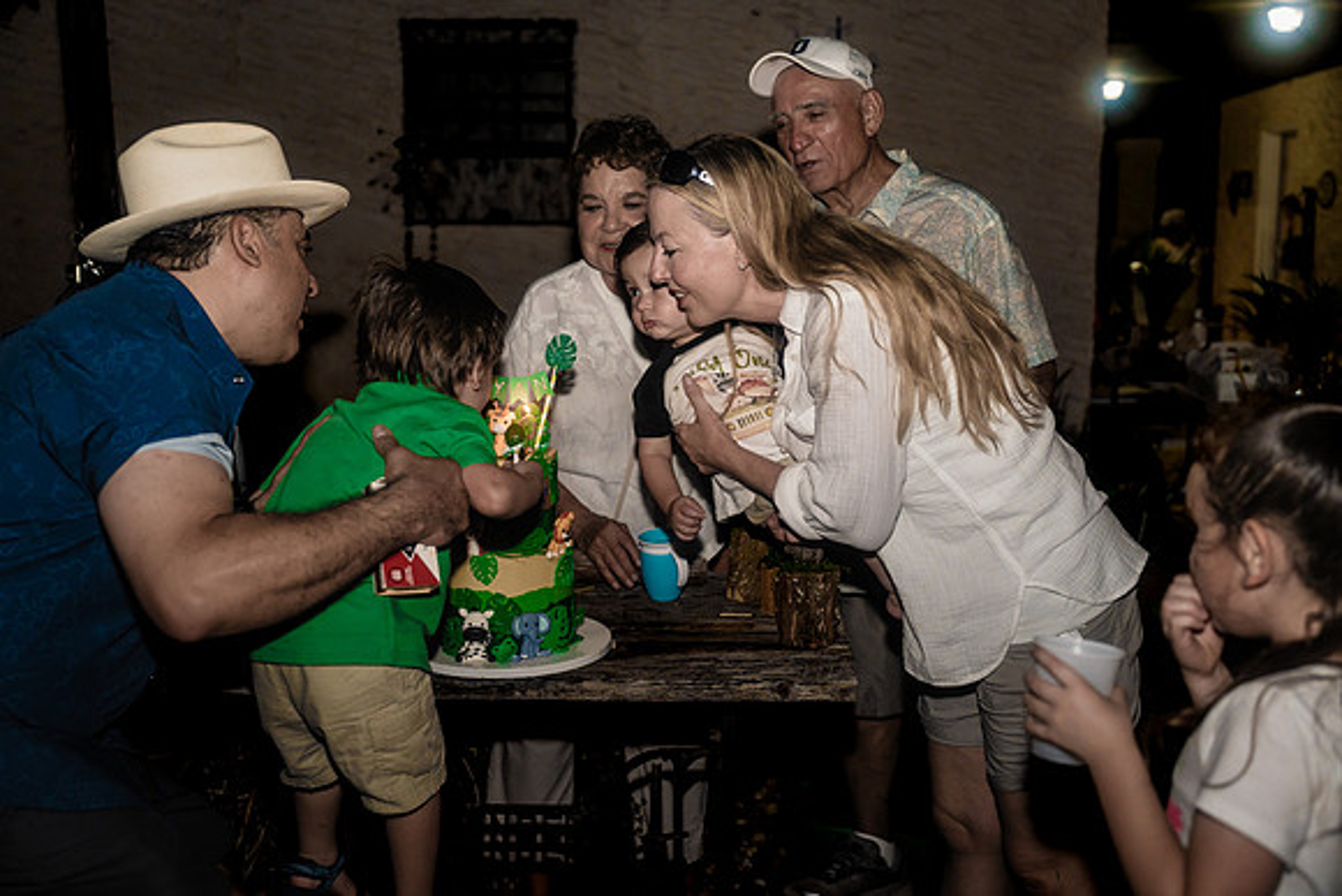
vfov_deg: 33.4
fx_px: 1491
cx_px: 671
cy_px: 448
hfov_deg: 48.4
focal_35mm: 40
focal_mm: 40
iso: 2000
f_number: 3.2
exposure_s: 1/200
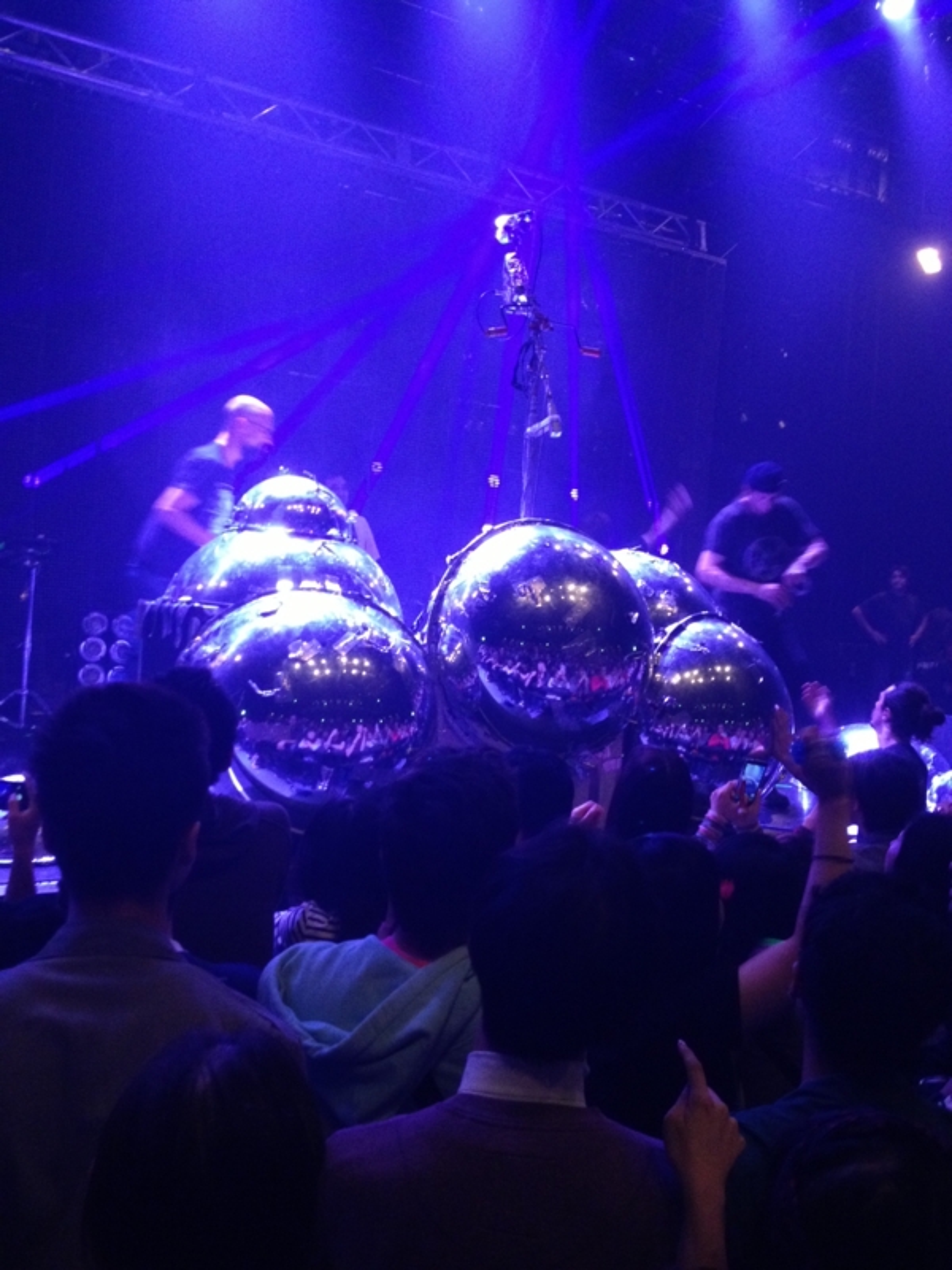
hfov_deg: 40.7
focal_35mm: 35
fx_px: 1283
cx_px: 476
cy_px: 635
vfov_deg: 52.6
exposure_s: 1/20
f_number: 2.4
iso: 320
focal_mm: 4.28
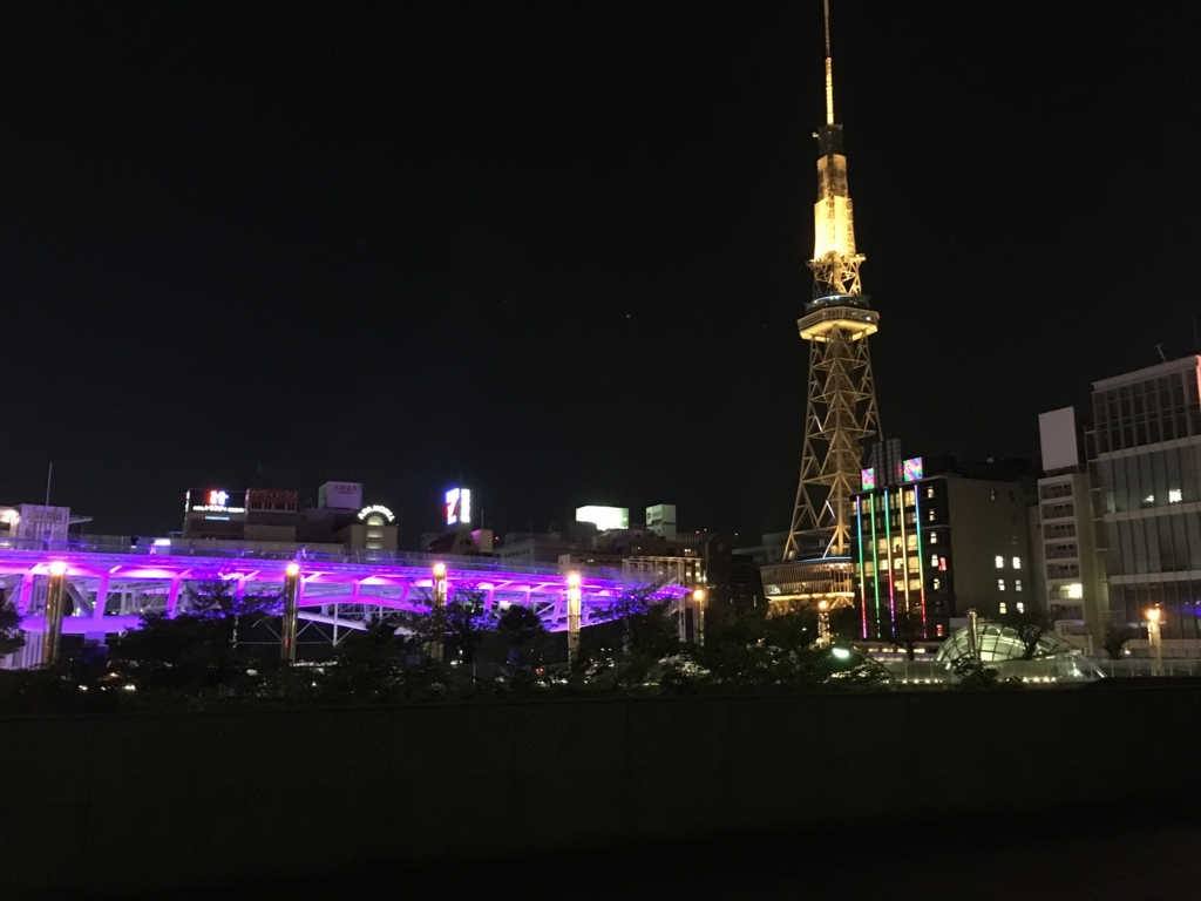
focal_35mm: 29
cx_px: 600
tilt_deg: +10.7
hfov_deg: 61.7
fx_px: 1006
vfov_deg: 48.2
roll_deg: +0.5
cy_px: 450
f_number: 2.2
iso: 800
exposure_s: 1/15
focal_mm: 4.15
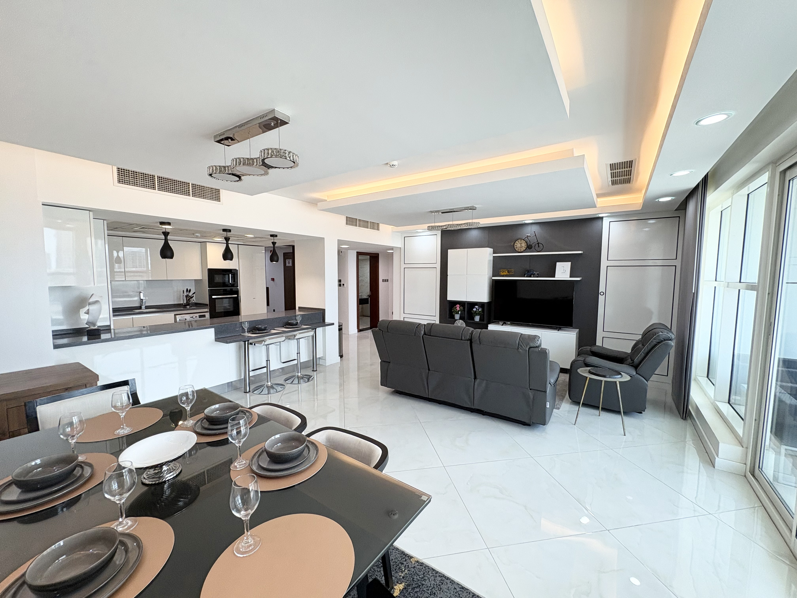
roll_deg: +0.2
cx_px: 398
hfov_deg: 102.1
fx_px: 322
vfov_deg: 85.7
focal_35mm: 14
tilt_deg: -5.1
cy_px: 299
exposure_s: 1/100
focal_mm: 2.22
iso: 80
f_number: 2.2
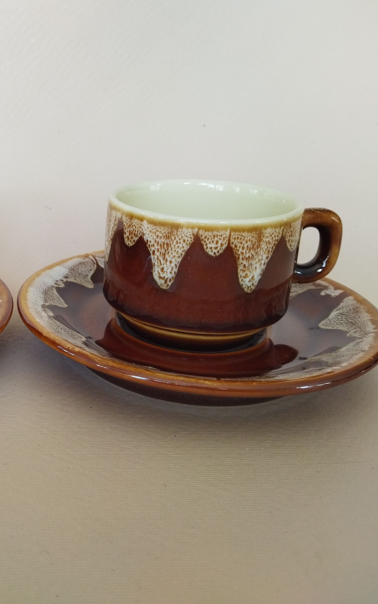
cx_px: 14
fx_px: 643
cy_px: 297
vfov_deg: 50.4
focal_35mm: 39
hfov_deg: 30.8
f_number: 1.79
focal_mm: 4.71
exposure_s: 1/136
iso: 99
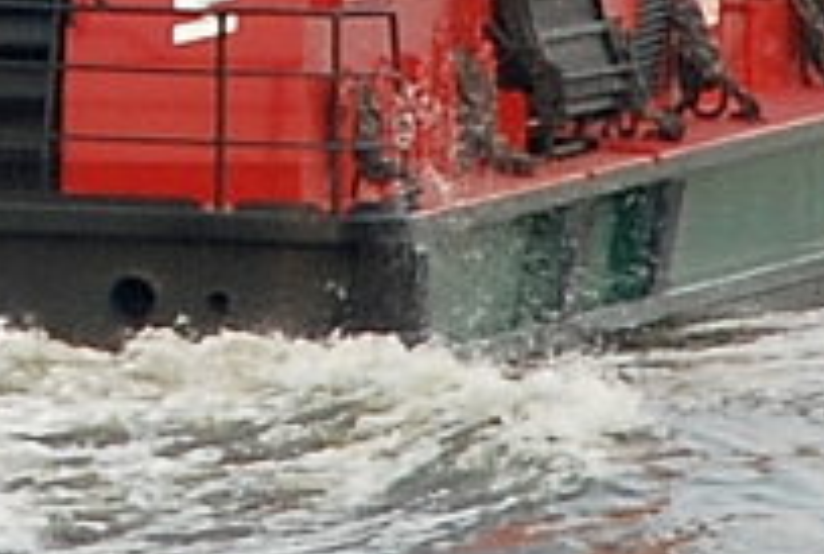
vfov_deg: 1.4
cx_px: -85
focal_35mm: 1015
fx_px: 23272
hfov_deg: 2.0
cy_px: -625
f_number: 6.3
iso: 200
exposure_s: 1/125
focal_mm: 135
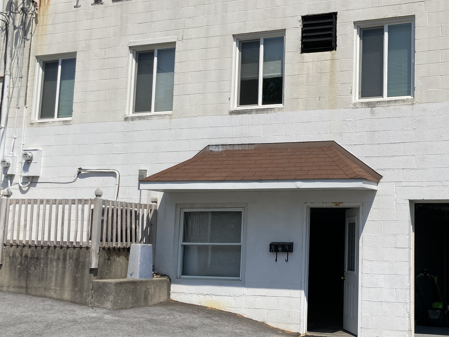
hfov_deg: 38.1
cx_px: 327
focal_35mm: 49
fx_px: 636
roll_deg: -1.4
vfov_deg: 29.7
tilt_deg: +8.0
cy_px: 183
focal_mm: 3.99
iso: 25
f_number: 1.8
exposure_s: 1/4367
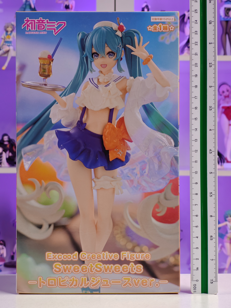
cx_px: 116
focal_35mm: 80
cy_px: 154
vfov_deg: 24.4
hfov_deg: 18.4
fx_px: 712
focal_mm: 7.48
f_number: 2.4
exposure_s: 1/16.3
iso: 400
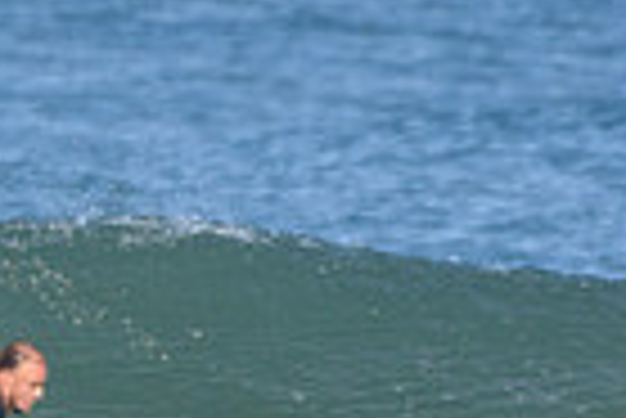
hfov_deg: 0.7
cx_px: 45
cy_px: 582
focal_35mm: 2760
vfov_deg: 0.5
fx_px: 48043
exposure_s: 1/2000
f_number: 5.6
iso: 400
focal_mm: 440
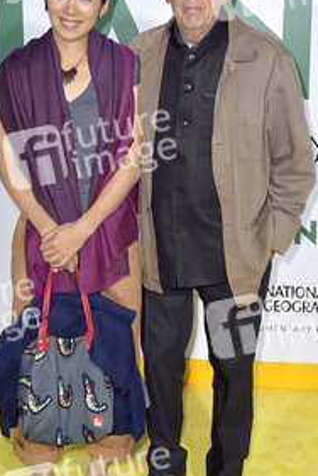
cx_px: 140
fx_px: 941
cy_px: 235
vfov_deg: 28.5
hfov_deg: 19.2
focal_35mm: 71
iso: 500
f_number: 6.3
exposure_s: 1/320
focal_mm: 50
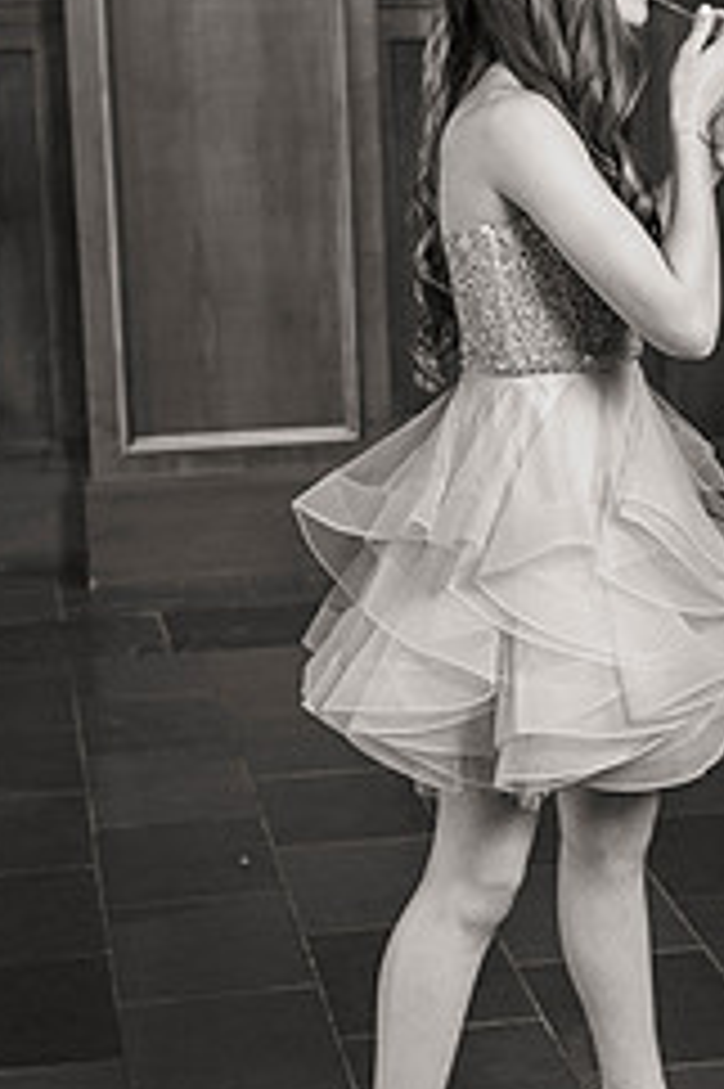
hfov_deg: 14.6
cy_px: 436
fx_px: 2809
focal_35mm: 93
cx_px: 571
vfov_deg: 21.9
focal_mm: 50
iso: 800
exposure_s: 1/125
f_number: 4
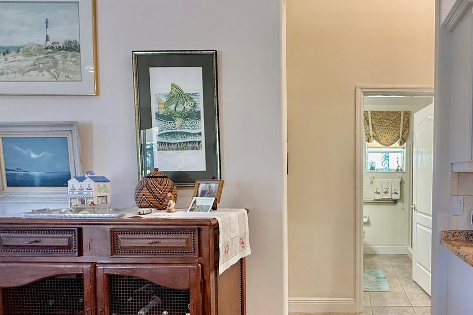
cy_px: 190
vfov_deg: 50.9
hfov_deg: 67.3
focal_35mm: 25
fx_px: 328
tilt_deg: -1.2
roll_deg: +0.5
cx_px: 351
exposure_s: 1/60
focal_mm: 2.22
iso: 200
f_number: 2.2
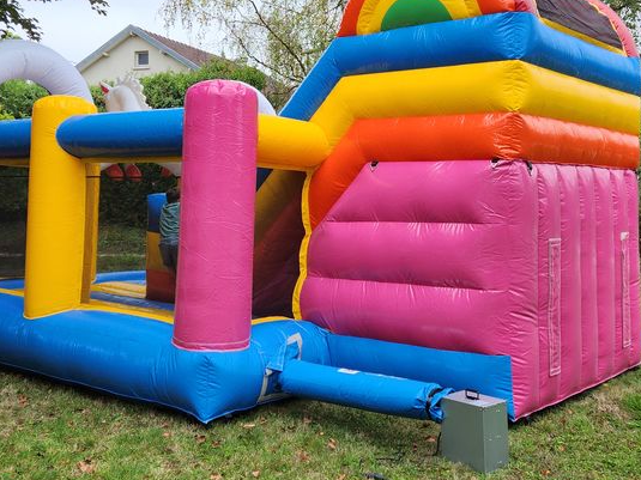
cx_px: 345
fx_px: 796
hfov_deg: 43.8
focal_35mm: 43
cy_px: 153
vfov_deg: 33.2
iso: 20
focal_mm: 5.4
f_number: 1.8
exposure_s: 1/441
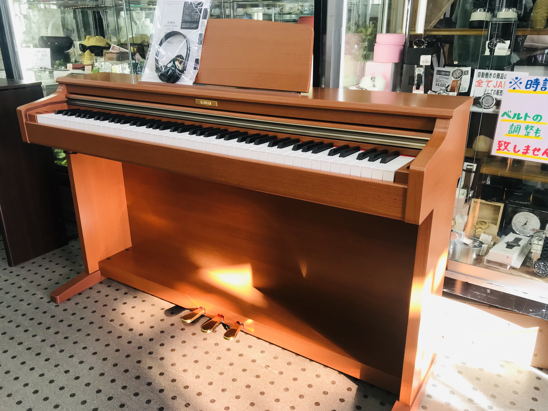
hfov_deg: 61.7
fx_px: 459
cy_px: 202
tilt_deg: -19.0
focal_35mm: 29
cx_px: 272
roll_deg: -0.9
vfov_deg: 48.2
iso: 32
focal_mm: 3.99
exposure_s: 1/50
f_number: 1.8
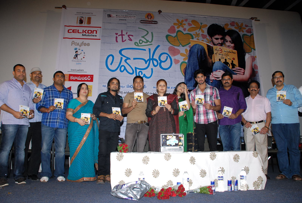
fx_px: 227
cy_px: 102
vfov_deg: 48.1
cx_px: 151
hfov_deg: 67.3
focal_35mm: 27
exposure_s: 1/100
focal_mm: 18
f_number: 5.6
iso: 500
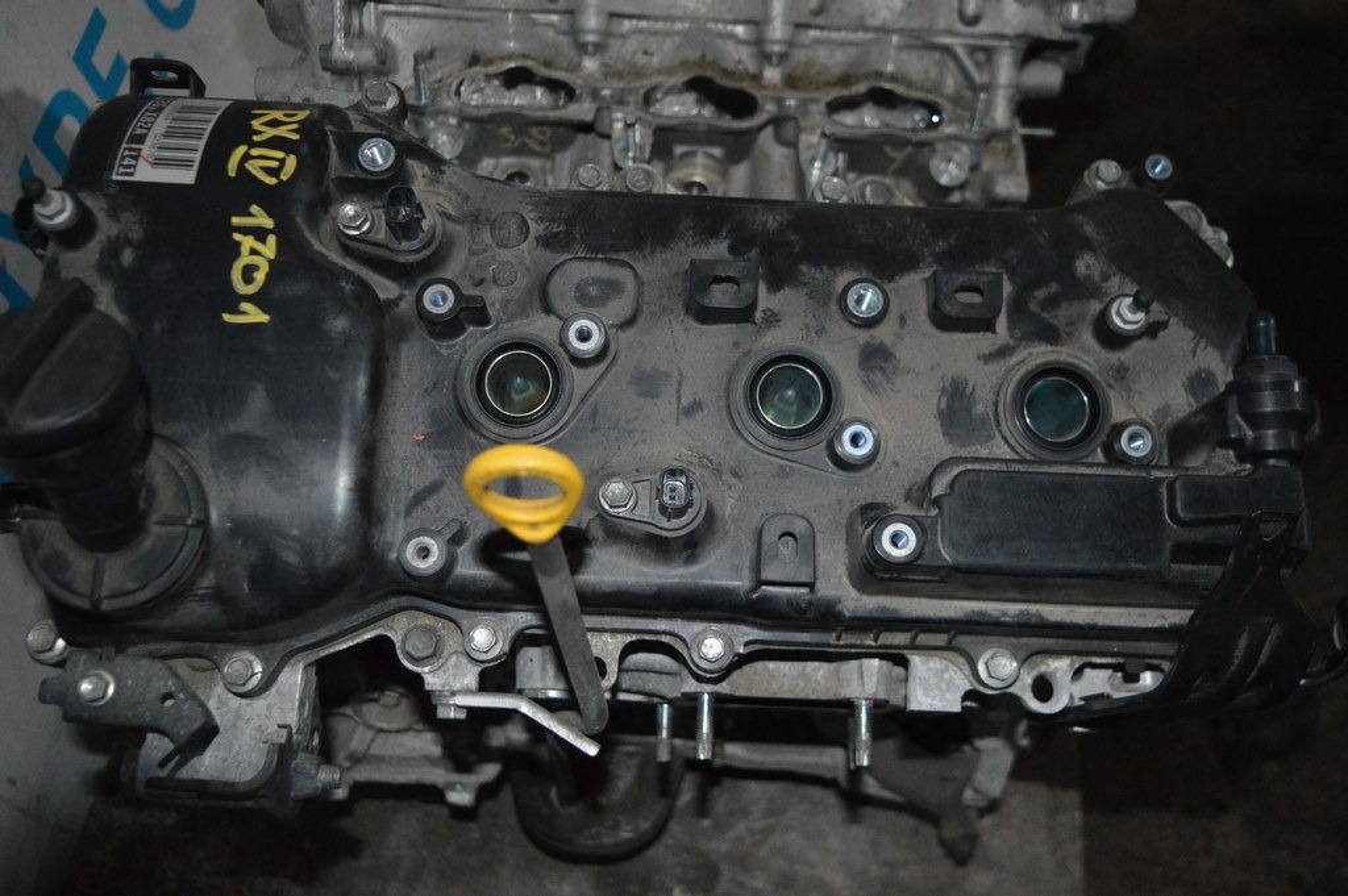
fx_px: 1347
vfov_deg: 36.8
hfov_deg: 53.2
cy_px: 448
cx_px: 674
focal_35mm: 36
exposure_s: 1/60
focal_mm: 24
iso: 3200
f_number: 4
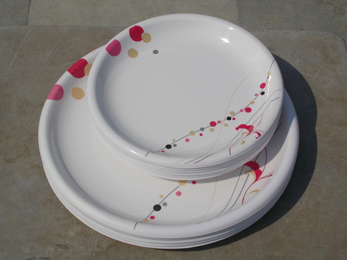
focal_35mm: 66
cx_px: 174
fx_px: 662
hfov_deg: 29.4
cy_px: 130
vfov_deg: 22.3
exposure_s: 1/250
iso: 80
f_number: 13.3
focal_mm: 11.8
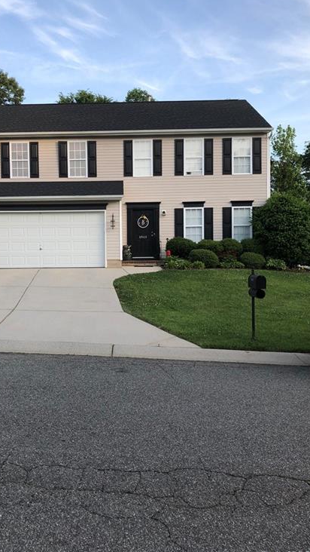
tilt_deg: +1.3
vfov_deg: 61.0
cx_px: 109
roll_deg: -0.1
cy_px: 270
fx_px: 467
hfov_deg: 36.4
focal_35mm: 32
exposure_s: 1/403
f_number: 1.8
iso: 20
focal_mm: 3.99
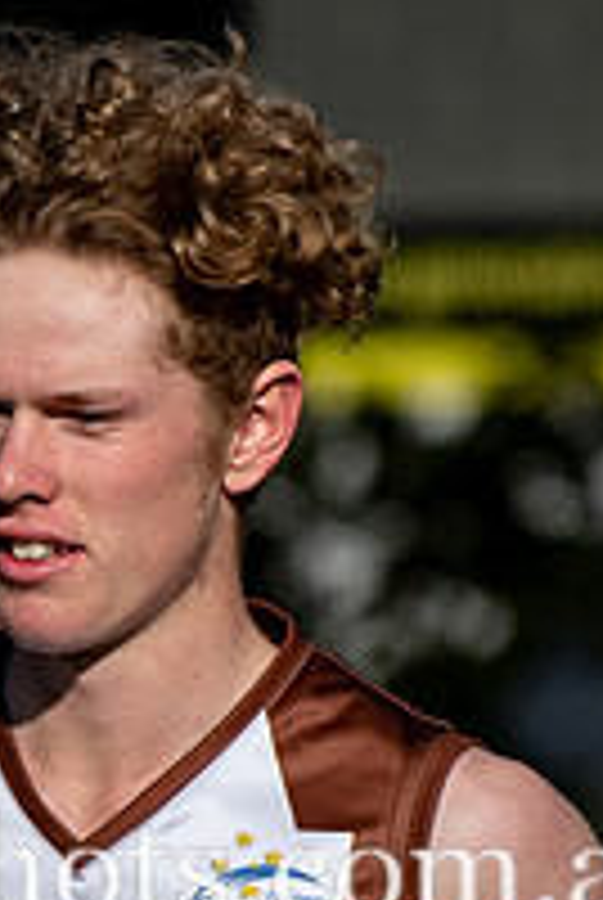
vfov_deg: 1.1
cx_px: -391
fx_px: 47820
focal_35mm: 1910
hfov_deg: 0.7
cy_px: 934
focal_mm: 200
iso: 110
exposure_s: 1/2500
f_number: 3.5
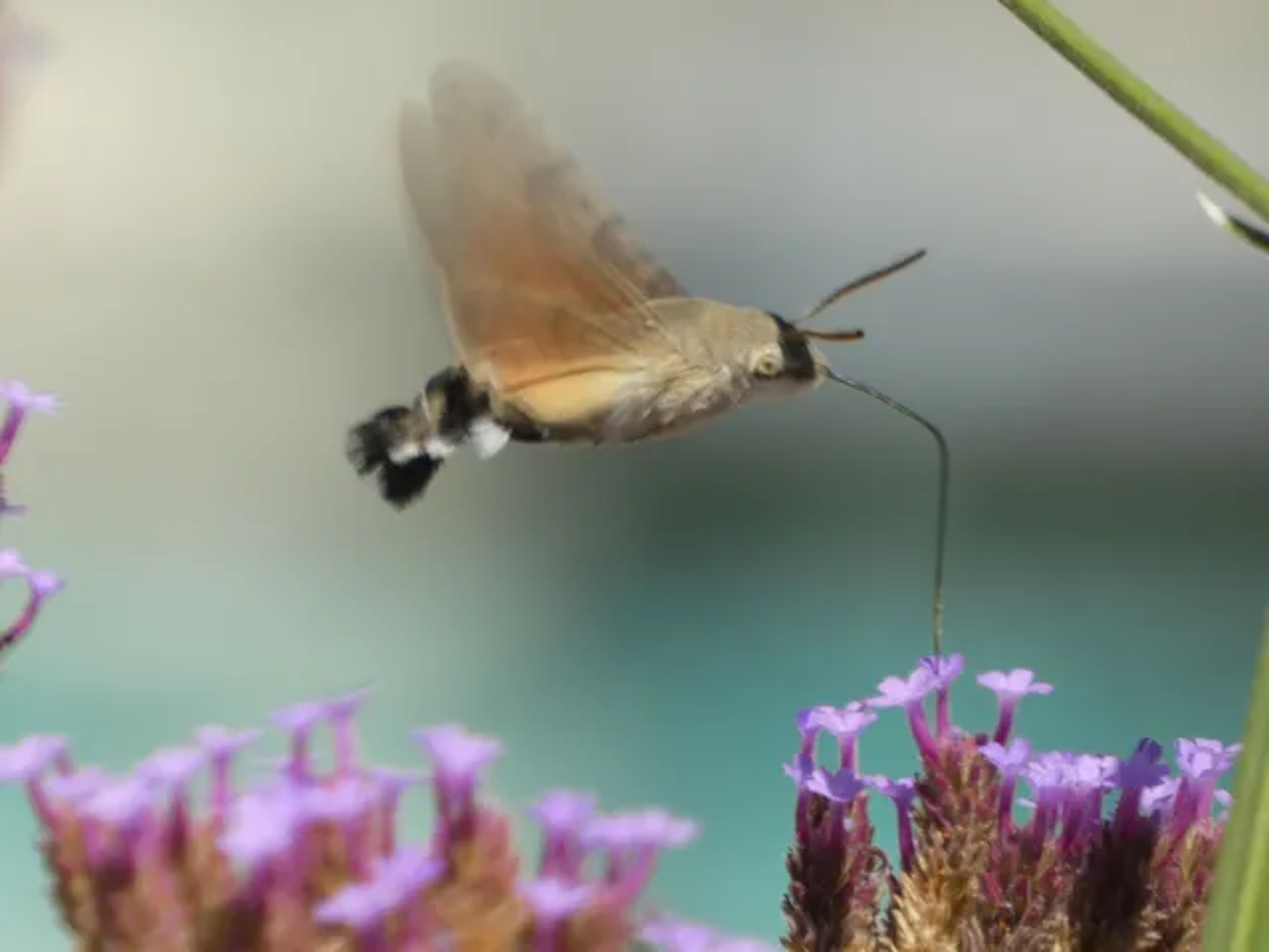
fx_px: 43991
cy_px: 476
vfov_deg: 1.2
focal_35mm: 1200
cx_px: 634
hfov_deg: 1.7
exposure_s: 1/160
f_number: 5.9
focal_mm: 215
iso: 80
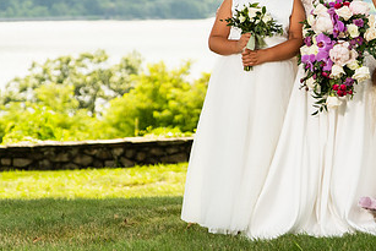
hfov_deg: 13.4
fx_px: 1588
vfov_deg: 9.0
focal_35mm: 152
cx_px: 333
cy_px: 49
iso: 1000
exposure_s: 1/4000
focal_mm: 70
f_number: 2.8
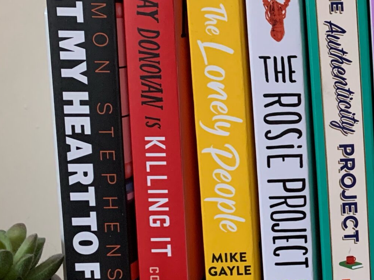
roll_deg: -2.0
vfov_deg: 22.2
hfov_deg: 26.1
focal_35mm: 66
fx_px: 713
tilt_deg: -10.9
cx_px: 453
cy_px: 154
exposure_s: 1/40
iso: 400
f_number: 1.8
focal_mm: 4.25
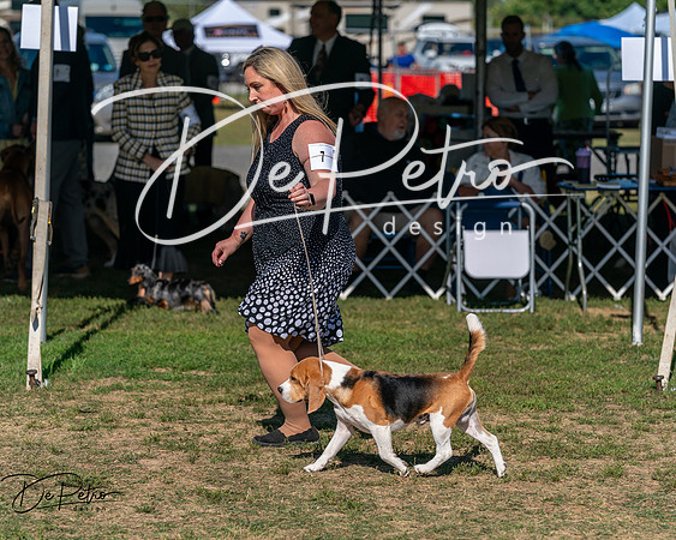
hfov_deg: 13.7
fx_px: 2815
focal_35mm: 141
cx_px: 338
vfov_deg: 11.0
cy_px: 270
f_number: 4.5
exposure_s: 1/2000
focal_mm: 125
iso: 160
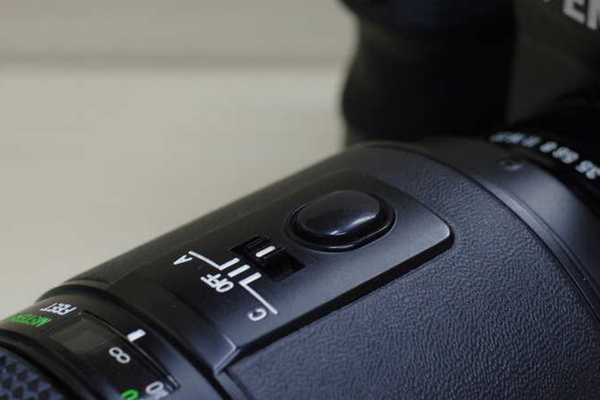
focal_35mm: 94
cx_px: 308
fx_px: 1567
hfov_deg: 21.7
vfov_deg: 14.5
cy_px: 239
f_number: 6.3
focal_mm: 35
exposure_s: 1/20
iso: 800
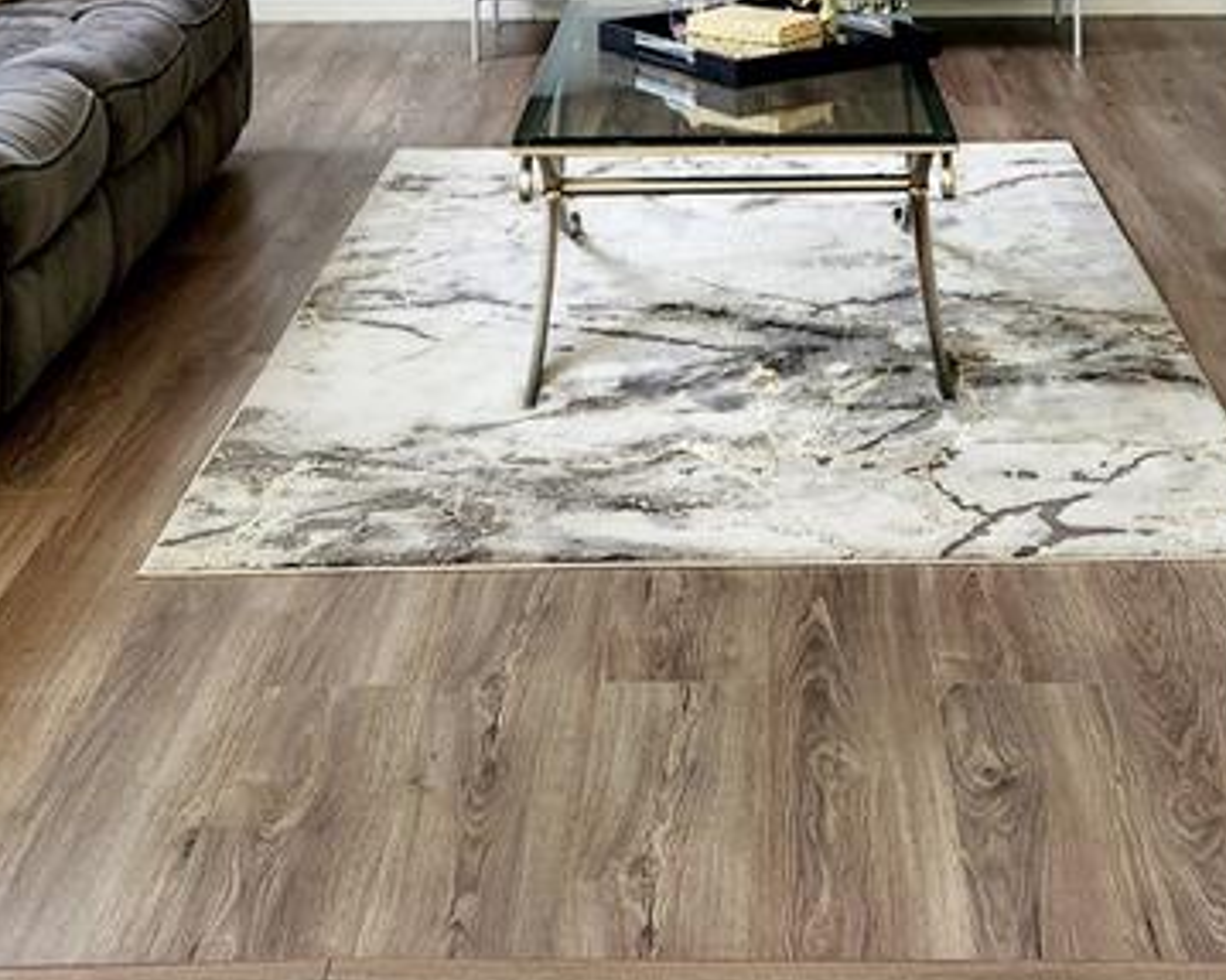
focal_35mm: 64
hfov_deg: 29.5
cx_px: 724
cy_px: -249
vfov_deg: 21.8
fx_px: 2322
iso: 200
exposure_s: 1/182
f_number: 1.8
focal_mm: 5.4
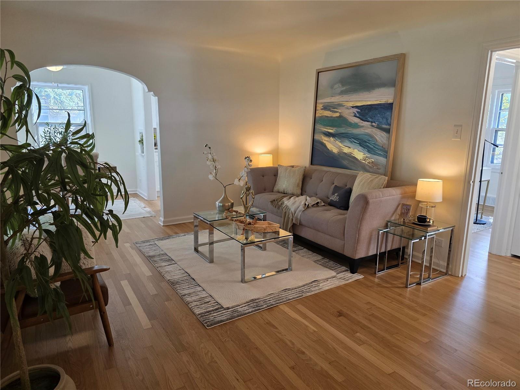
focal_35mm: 23
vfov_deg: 58.9
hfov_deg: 73.9
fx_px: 346
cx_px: 260
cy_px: 195
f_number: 1.7
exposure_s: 1/120
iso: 160
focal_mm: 6.3
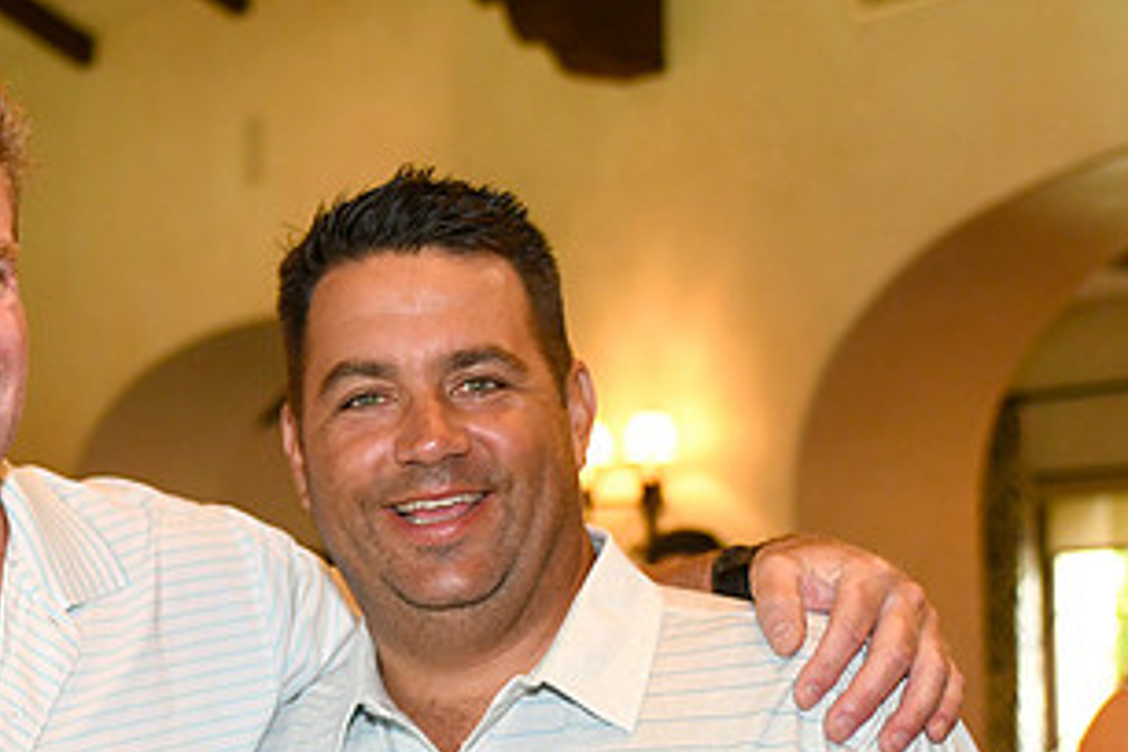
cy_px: 619
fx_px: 2256
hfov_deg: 27.5
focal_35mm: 72
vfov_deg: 18.7
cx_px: 236
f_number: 3.2
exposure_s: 1/125
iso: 1250
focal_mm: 38
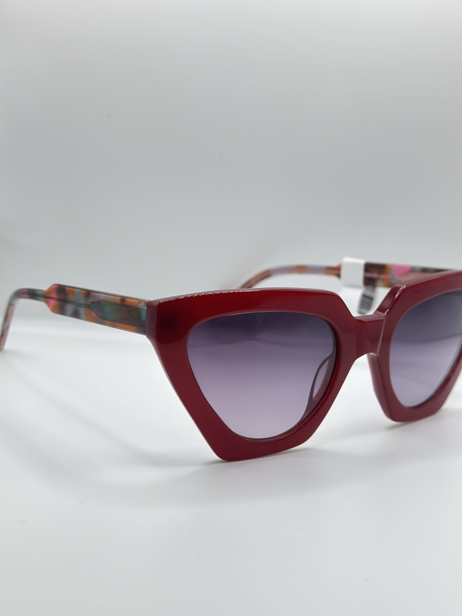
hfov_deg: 30.3
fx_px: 854
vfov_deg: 39.7
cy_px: 308
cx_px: 231
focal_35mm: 48
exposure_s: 1/430
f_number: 1.78
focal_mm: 6.86
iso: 80
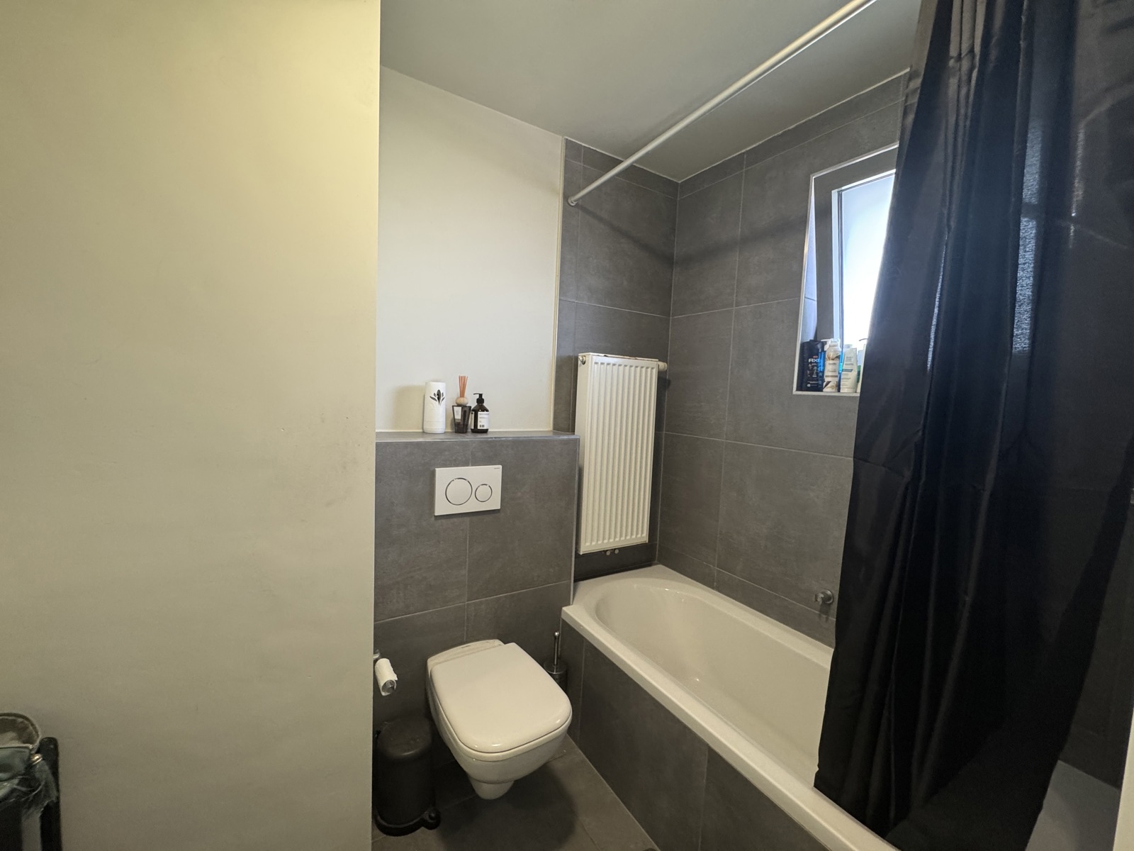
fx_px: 459
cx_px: 567
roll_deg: -2.4
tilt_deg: -4.0
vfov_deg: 85.7
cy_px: 426
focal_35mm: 14
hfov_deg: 102.1
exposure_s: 1/50
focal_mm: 2.22
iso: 320
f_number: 2.2
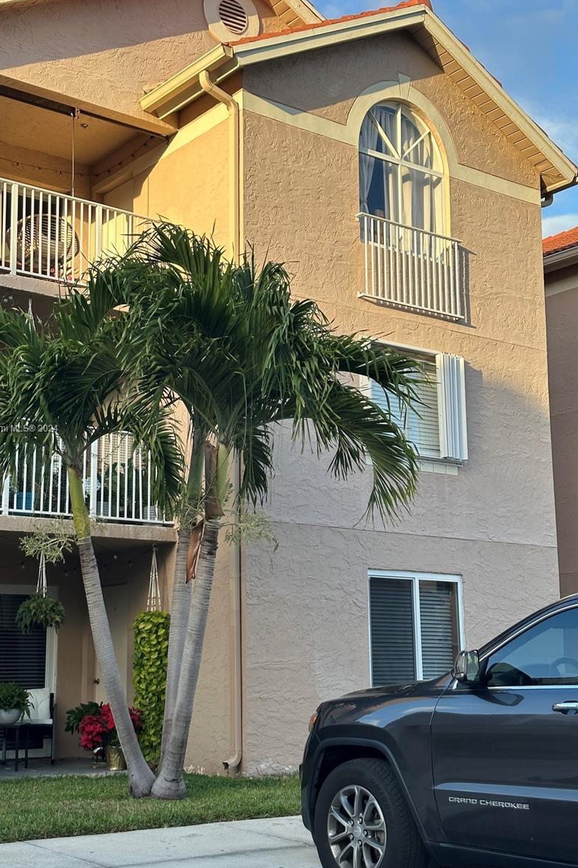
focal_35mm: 51
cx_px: 255
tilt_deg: +10.7
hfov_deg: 26.5
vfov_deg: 38.9
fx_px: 1229
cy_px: 429
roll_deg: +0.3
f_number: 1.78
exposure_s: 1/990
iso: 64
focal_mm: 6.86
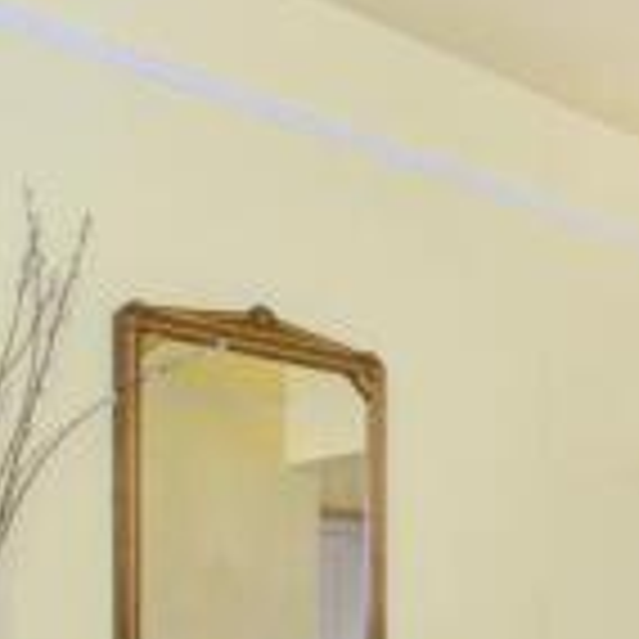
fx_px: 1232
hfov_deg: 22.2
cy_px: 686
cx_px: 1033
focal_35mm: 59
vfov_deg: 26.9
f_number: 6.3
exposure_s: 1/25
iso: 400
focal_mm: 10
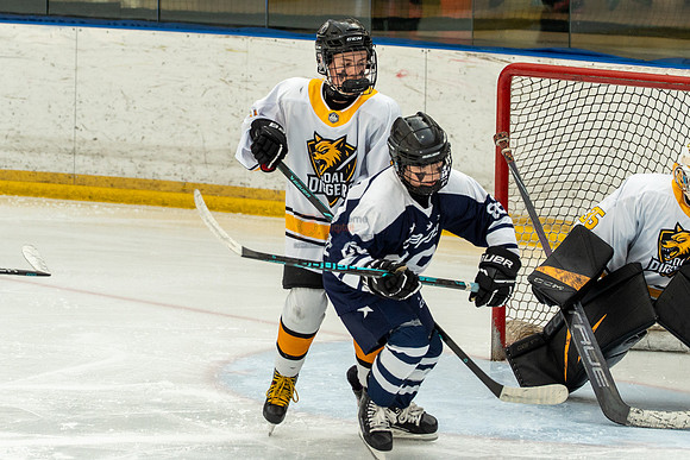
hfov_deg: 9.4
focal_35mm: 219
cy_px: 226
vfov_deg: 6.3
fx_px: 4200
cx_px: 295
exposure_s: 1/1600
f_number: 3.5
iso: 800
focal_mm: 110
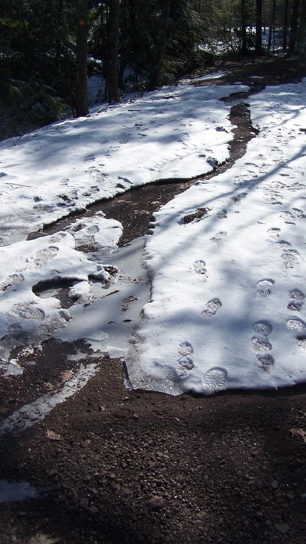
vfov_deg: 48.4
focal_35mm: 42
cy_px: 270
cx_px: 196
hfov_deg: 28.2
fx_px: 606
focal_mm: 6.3
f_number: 4
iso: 80
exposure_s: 1/1000
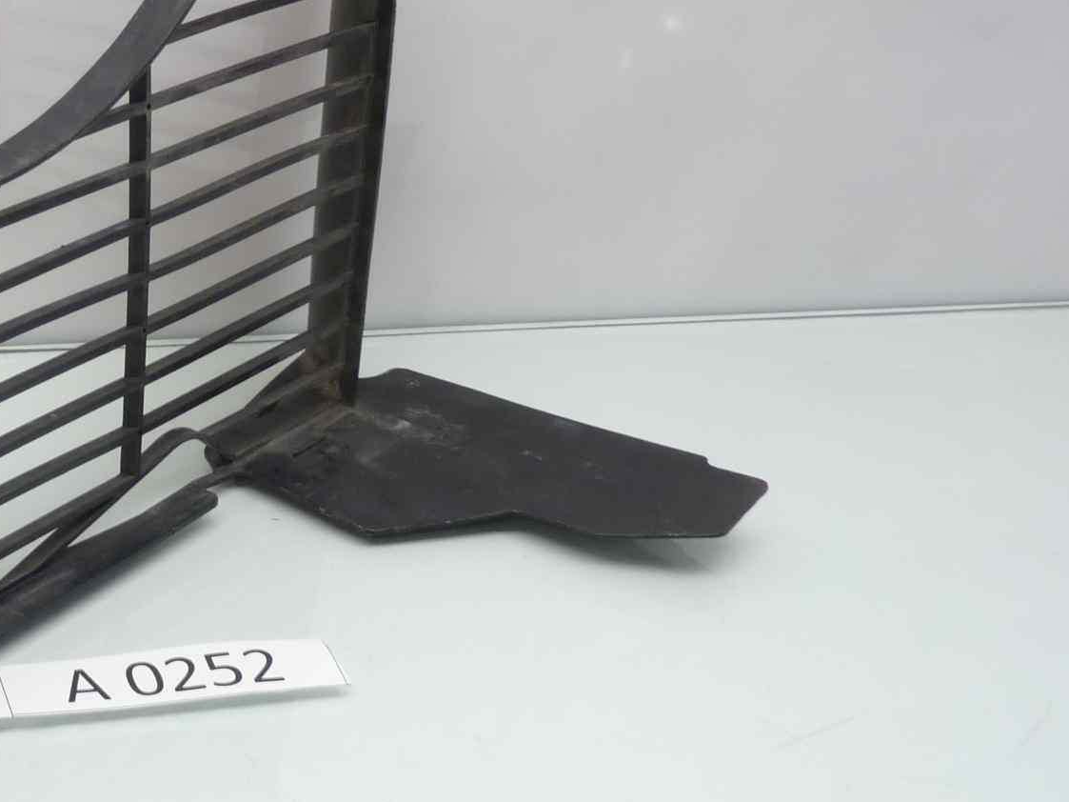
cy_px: 563
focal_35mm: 57
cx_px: -7
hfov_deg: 31.2
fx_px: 1760
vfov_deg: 25.5
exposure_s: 1/13
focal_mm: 4.1
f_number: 3.3
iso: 80
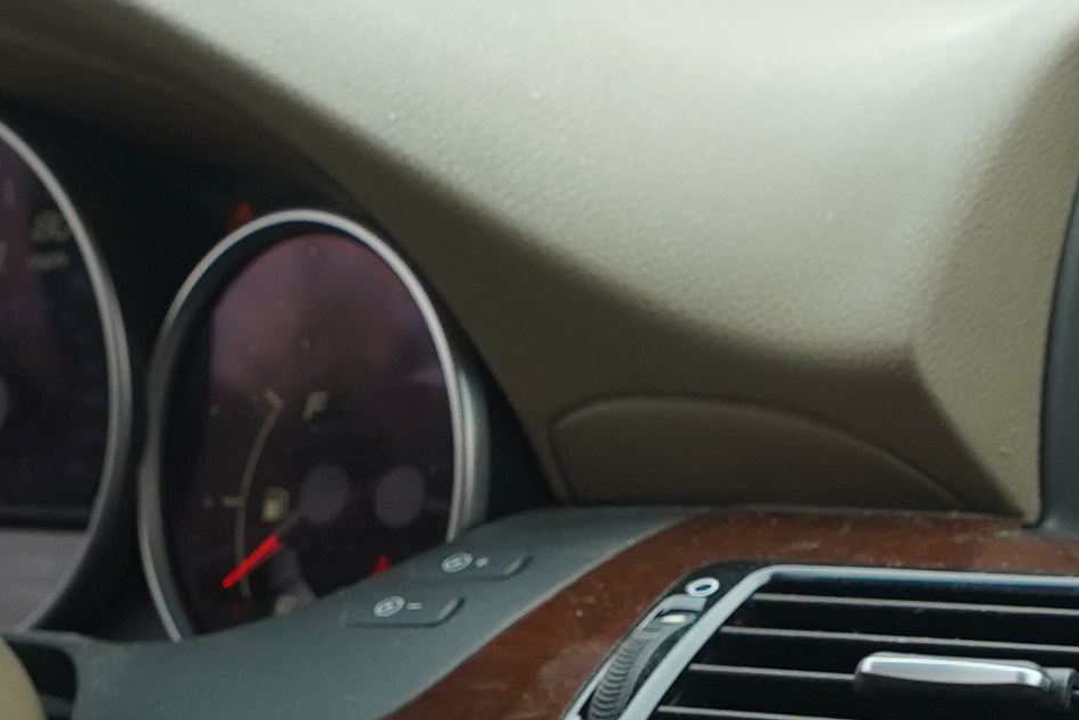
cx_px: 283
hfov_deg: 20.1
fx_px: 3028
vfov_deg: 12.7
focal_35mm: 101
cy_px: 1137
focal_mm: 16
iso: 640
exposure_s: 1/500
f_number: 4
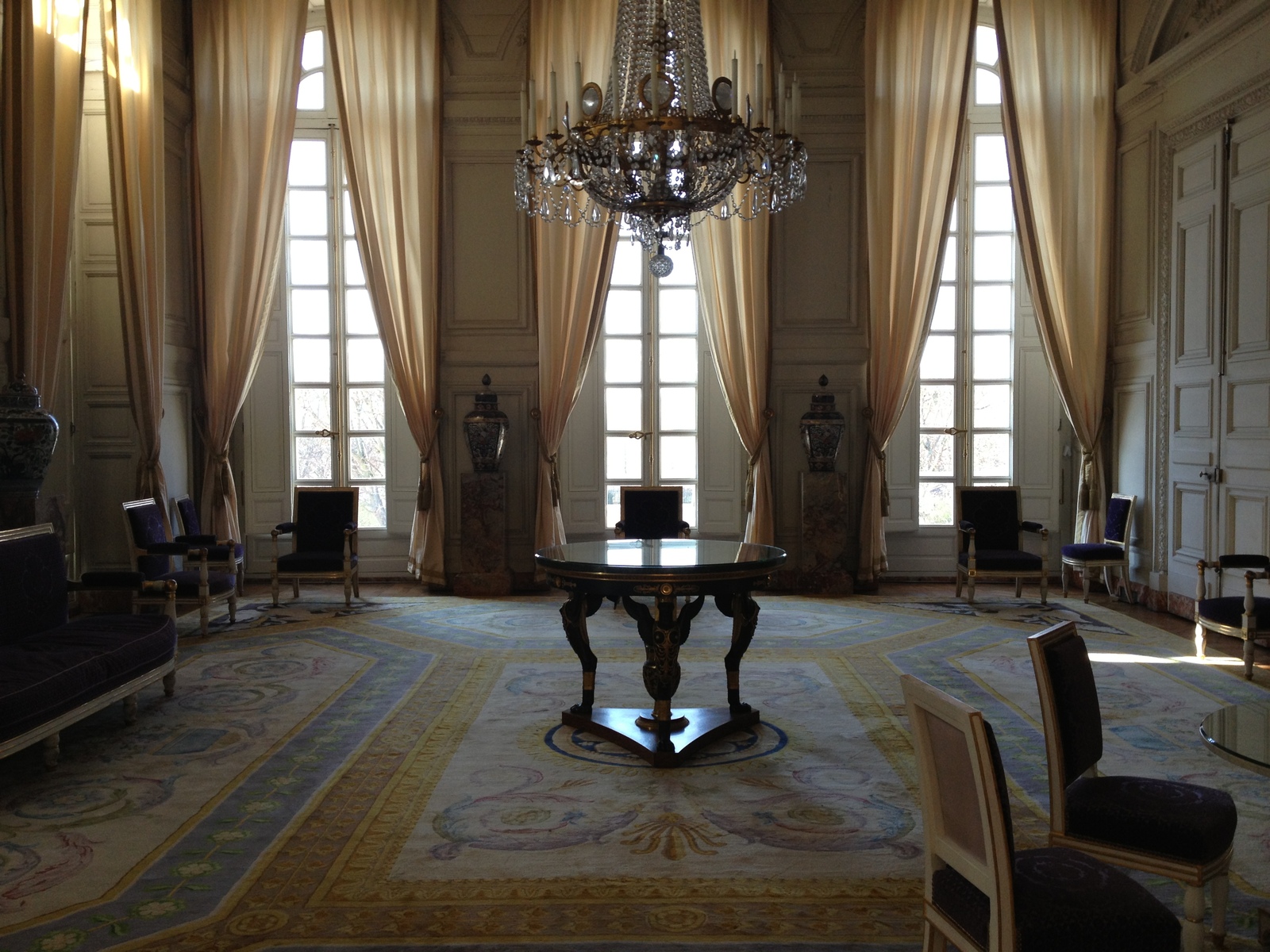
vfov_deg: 40.7
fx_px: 1284
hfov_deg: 52.6
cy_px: 476
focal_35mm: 35
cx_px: 635
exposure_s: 1/20
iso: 64
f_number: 2.4
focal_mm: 4.28
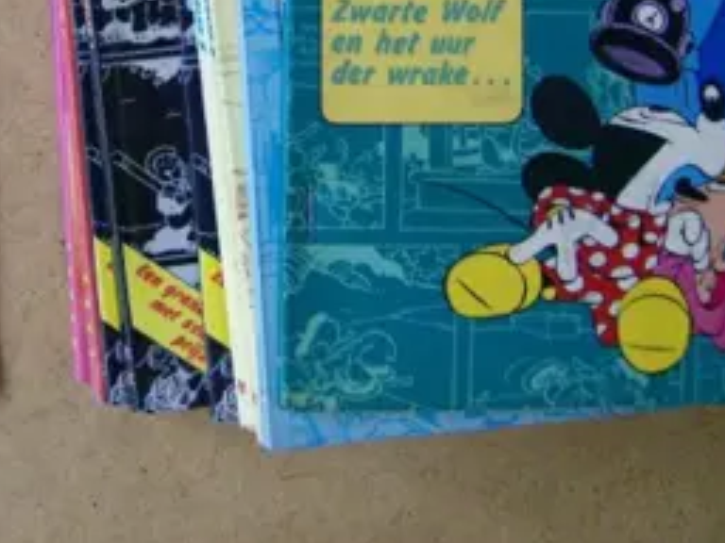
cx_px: 171
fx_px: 1403
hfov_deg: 28.5
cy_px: 51
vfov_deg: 21.4
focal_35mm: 67
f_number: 2.8
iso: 200
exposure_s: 1/54.2
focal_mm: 6
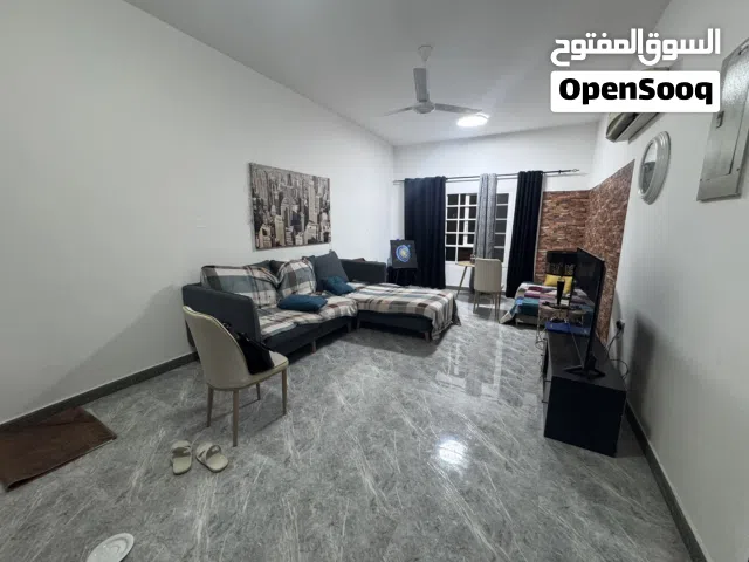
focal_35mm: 14
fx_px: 303
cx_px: 374
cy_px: 281
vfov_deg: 85.7
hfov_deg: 102.1
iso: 400
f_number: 2.2
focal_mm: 2.22
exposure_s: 1/60
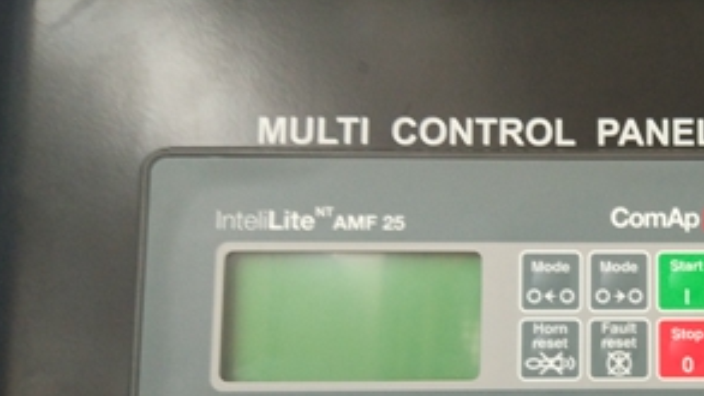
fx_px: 1120
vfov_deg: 19.6
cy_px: 372
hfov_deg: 33.2
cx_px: 627
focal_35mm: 60
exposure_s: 1/25
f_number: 2
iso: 349
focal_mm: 4.26
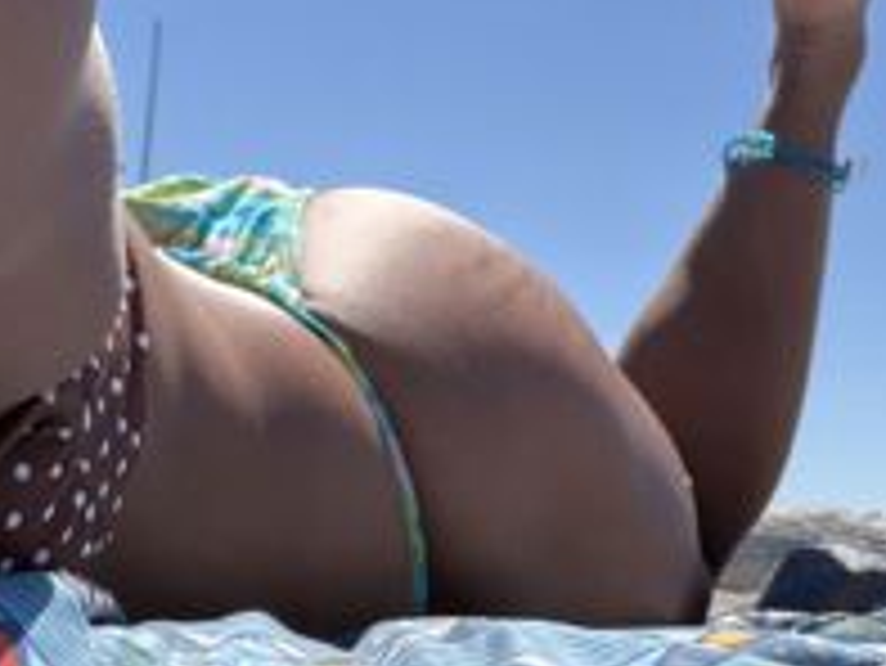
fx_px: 1716
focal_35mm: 67
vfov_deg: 20.9
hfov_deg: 28.8
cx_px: 324
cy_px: -63
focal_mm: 2.71
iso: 32
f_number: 1.9
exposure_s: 1/835
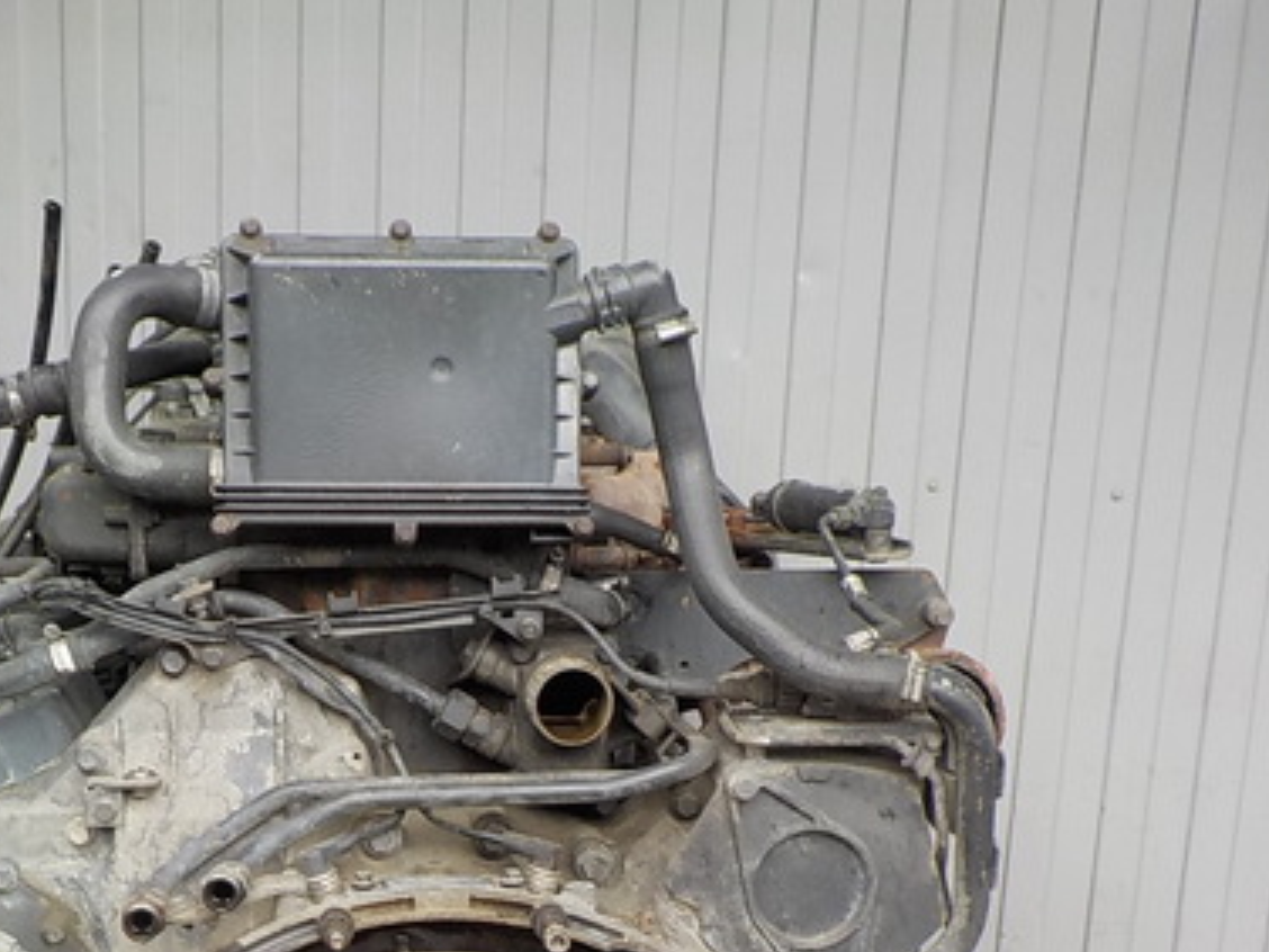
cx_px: 435
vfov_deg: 27.8
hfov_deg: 37.1
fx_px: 1870
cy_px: 807
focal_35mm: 51
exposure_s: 1/100
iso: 125
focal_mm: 4.1
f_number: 3.3
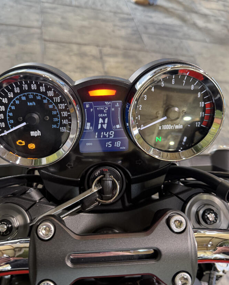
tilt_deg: -51.5
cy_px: 145
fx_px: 246
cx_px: 102
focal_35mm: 29
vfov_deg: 60.4
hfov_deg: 49.9
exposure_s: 1/60
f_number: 1.78
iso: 200
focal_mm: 6.76
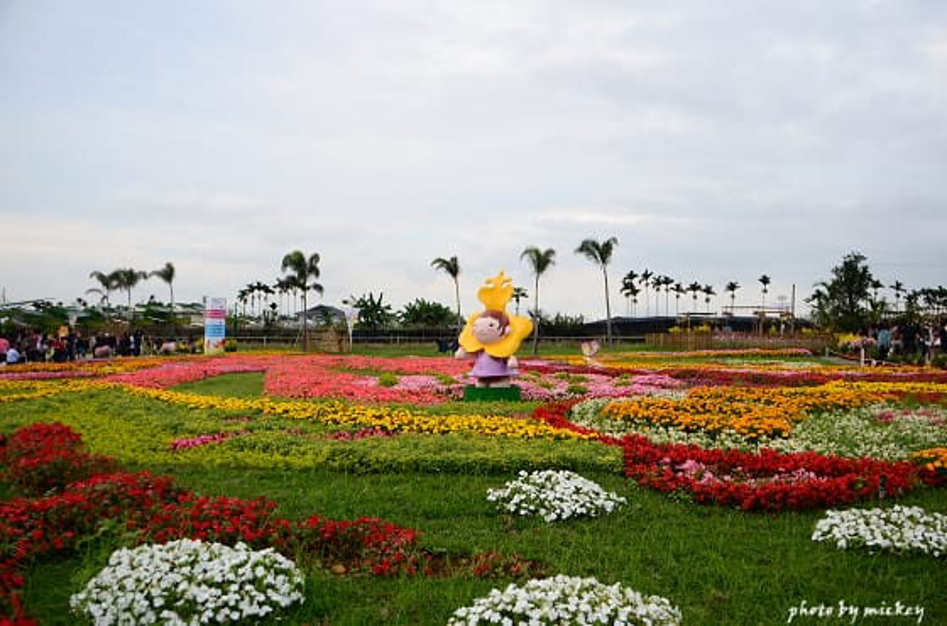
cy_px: 313
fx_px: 826
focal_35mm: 32
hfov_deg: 59.6
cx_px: 474
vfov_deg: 41.5
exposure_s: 1/1600
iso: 400
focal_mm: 21
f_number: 4
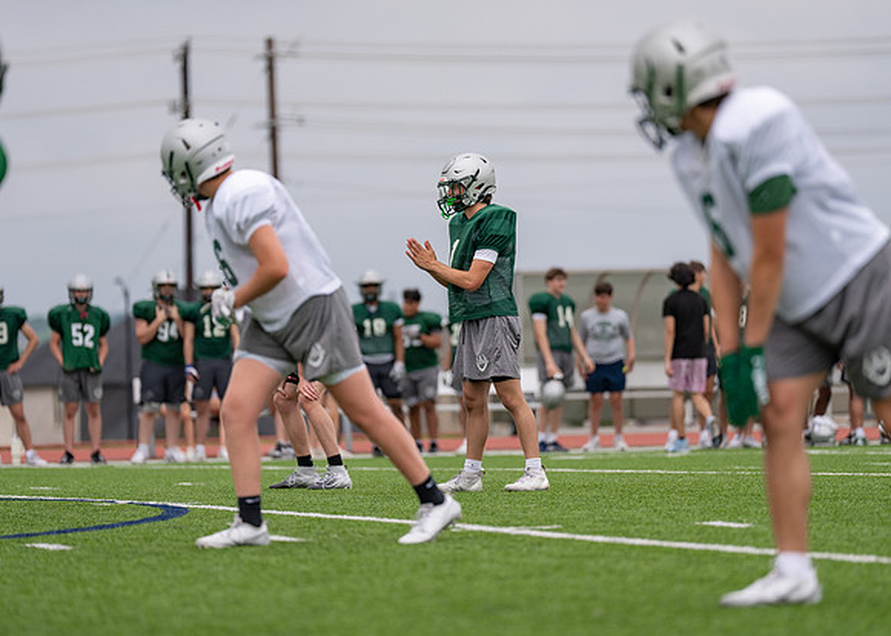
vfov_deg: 6.6
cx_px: 446
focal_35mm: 217
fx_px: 5485
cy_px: 318
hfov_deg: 9.3
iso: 200
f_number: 2.8
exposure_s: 1/3200
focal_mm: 200
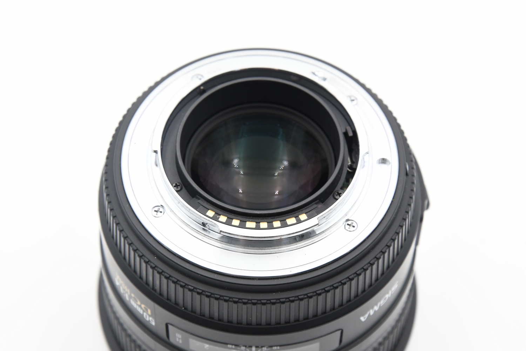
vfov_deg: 11.4
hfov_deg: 17.1
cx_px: 263
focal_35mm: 120
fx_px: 1753
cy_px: 176
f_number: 9
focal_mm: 80
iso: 1000
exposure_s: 1/100
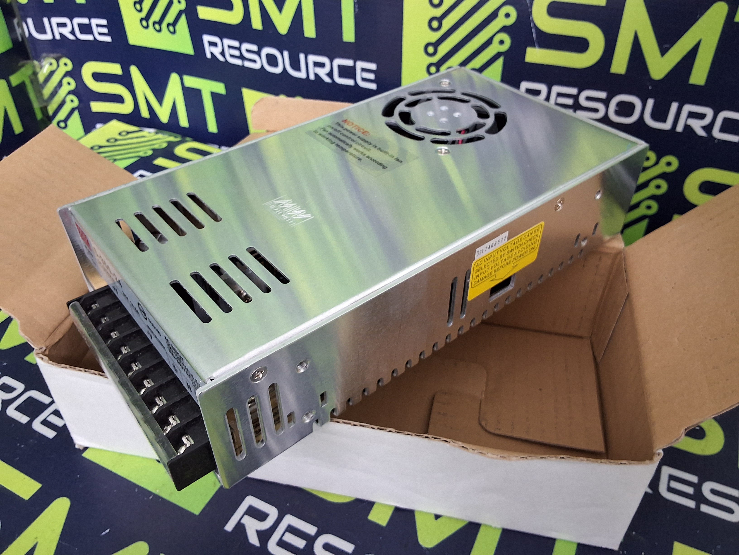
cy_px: 278
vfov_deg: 49.7
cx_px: 370
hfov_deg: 63.4
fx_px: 598
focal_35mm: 28
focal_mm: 2.91
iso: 320
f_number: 1.9
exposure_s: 1/24
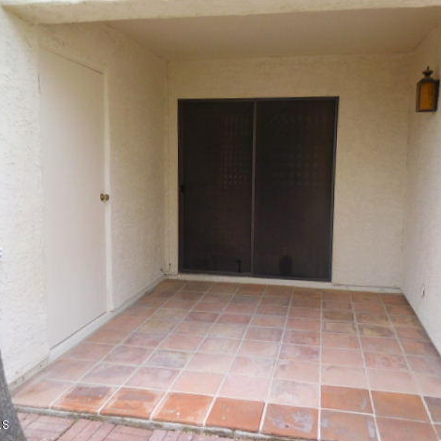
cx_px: 235
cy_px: 219
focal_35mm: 30
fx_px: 432
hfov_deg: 54.0
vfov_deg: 54.0
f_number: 3.3
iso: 125
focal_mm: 4.5
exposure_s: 1/80
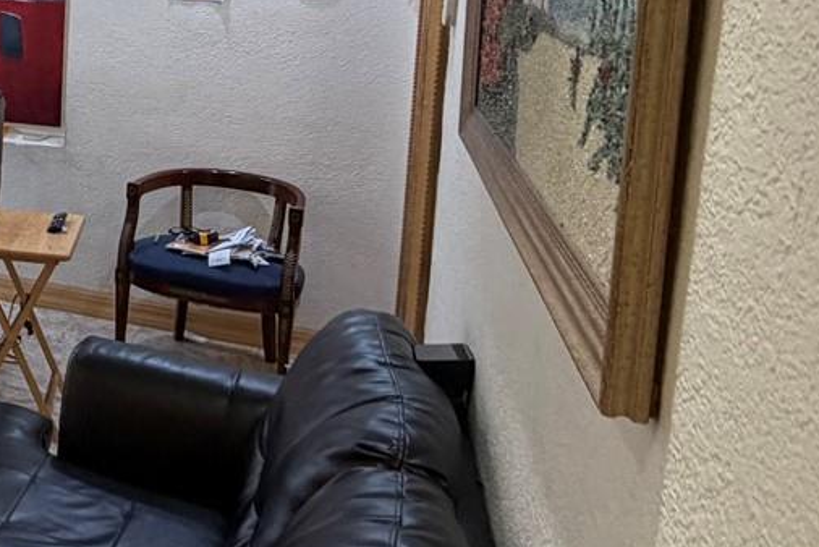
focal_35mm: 46
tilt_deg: -7.5
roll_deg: +0.0
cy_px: 58
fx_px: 1047
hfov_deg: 32.9
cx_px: -219
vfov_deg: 28.2
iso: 320
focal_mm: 2.22
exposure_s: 1/120
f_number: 2.2
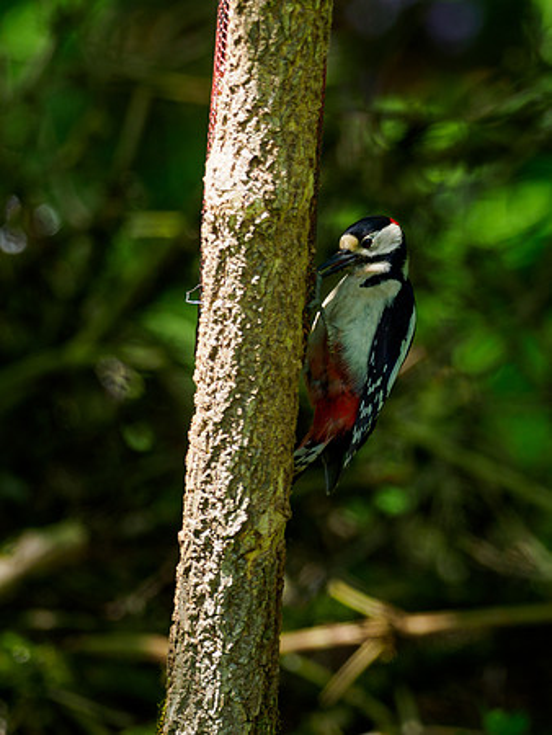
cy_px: 272
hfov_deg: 1.5
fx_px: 21459
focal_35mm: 1010
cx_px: 399
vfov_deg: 2.0
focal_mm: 300
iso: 250
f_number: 4
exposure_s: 1/400
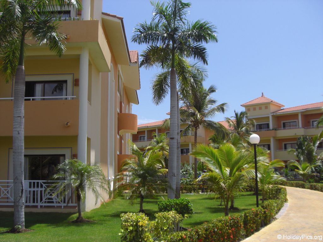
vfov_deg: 37.7
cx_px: 162
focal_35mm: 38
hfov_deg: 49.0
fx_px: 355
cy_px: 121
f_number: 8
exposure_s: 1/160
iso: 64
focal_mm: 6.2
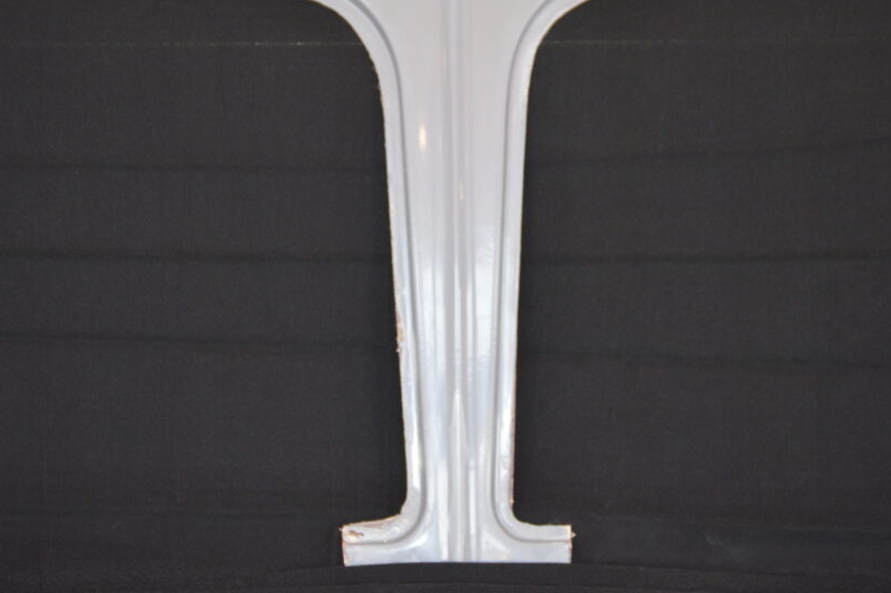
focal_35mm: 142
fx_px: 3503
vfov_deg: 9.7
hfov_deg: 14.5
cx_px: 433
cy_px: 230
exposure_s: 1/60
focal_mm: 75
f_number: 4.2
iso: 800
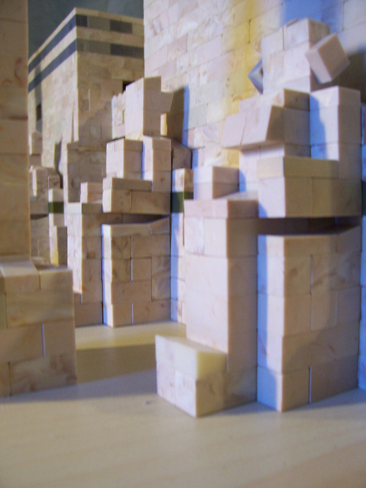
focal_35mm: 34
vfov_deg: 54.0
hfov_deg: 41.8
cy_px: 244
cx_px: 183
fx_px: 479
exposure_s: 1/20
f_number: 2.7
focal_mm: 5.6
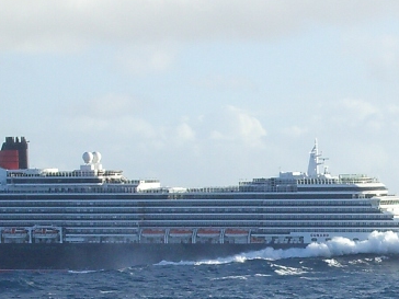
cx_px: 198
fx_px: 1498
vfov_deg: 11.4
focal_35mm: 130
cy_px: 242
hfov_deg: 15.2
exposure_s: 1/250
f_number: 6.2
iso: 80
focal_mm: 12.2
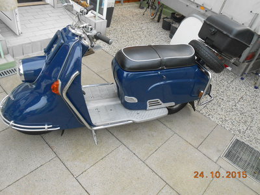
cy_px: 98
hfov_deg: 67.3
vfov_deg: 53.1
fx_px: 195
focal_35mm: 26
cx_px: 130
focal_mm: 4.6
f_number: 3.5
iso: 250
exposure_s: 1/250
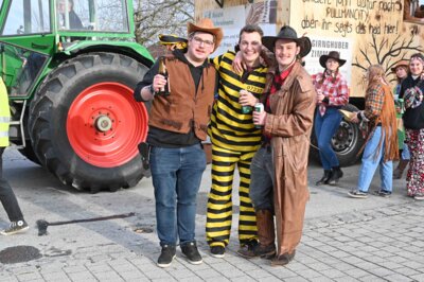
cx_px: 212
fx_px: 541
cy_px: 141
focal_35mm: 46
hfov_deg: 42.8
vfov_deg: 29.2
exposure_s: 1/500
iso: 2500
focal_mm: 46
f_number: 11
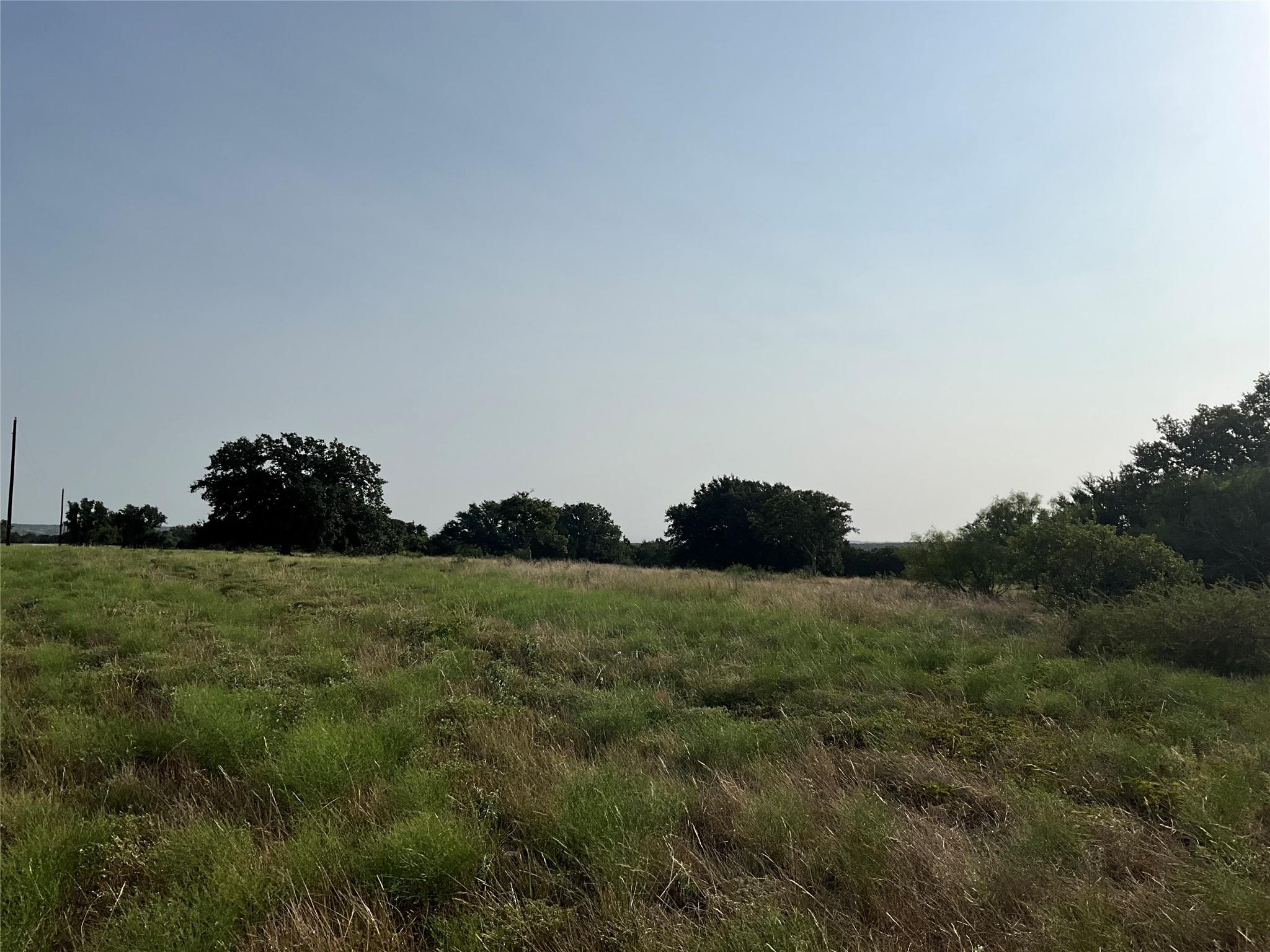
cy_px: 476
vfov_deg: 48.2
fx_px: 1064
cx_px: 635
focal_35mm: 29
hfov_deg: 61.7
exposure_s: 1/6536
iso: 25
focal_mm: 3
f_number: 1.8
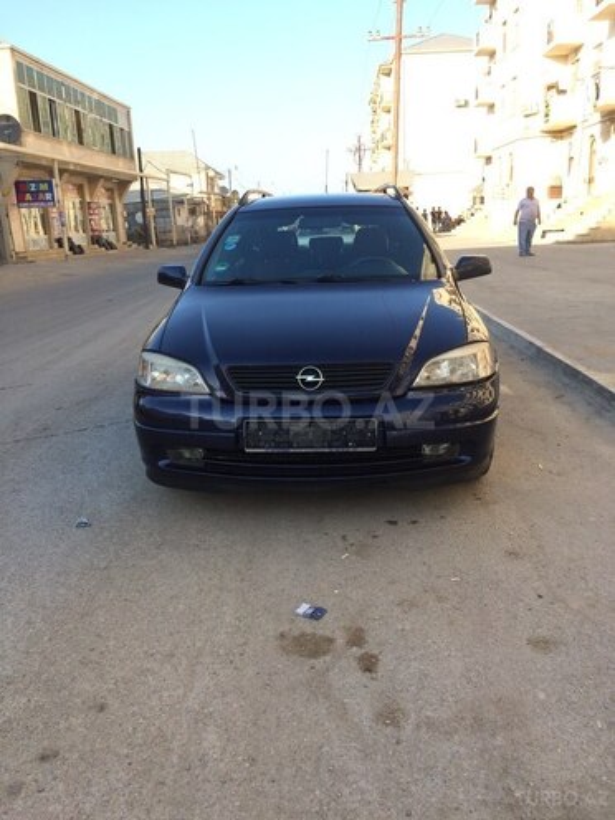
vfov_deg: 61.7
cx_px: 308
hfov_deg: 48.2
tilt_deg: -16.6
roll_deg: +2.1
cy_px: 410
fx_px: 687
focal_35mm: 29
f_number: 2.2
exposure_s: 1/507
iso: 32
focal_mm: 4.15
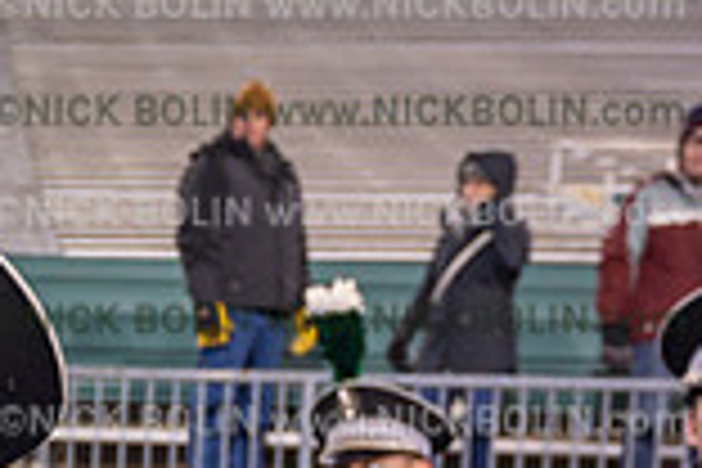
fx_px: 2028
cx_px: -369
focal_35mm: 104
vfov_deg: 12.7
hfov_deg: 17.5
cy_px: 630
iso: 1000
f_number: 4.5
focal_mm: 28
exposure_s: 1/125
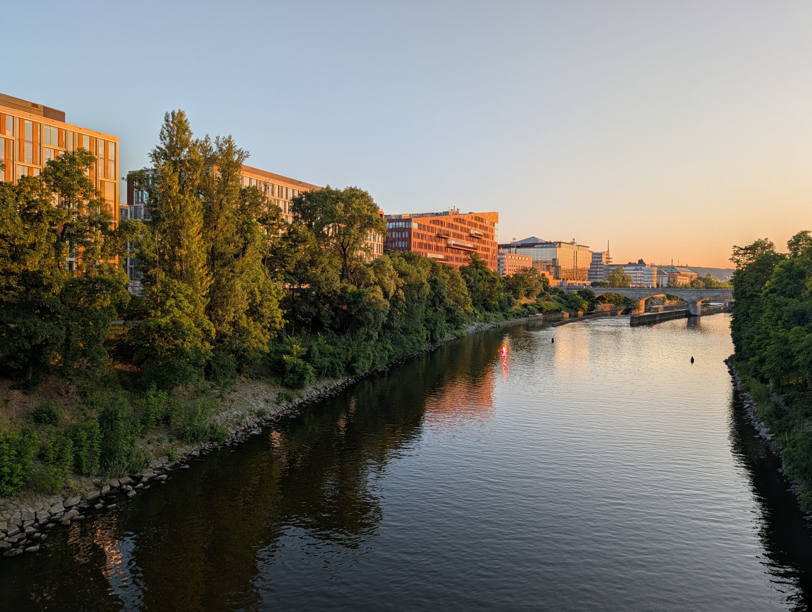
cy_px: 306
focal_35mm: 24
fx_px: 564
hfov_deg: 71.5
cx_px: 406
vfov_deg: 56.9
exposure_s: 1/2817
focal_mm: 6.9
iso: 18
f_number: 1.68
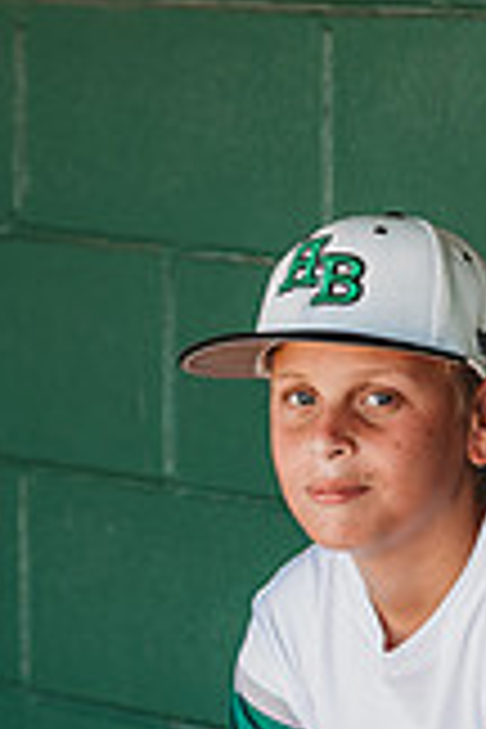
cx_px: 387
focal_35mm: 236
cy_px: 860
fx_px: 4779
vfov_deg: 8.6
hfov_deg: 5.8
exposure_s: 1/160
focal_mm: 85
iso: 100
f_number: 2.8
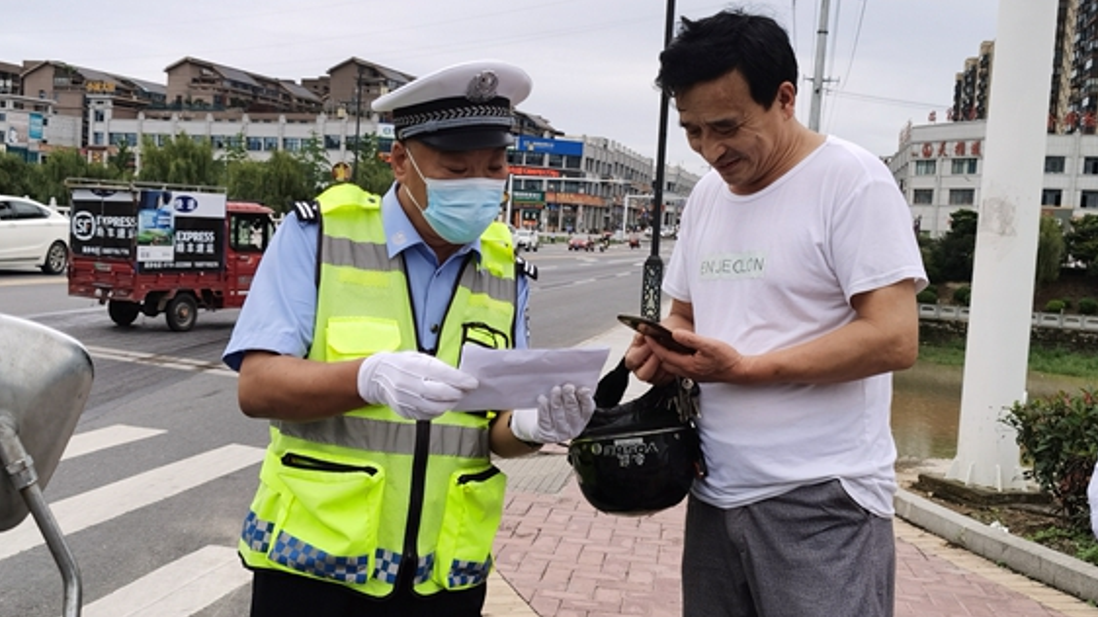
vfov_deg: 27.7
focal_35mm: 43
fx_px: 1252
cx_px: 539
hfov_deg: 47.4
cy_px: 316
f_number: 1.6
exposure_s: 1/1490
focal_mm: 5.56
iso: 50
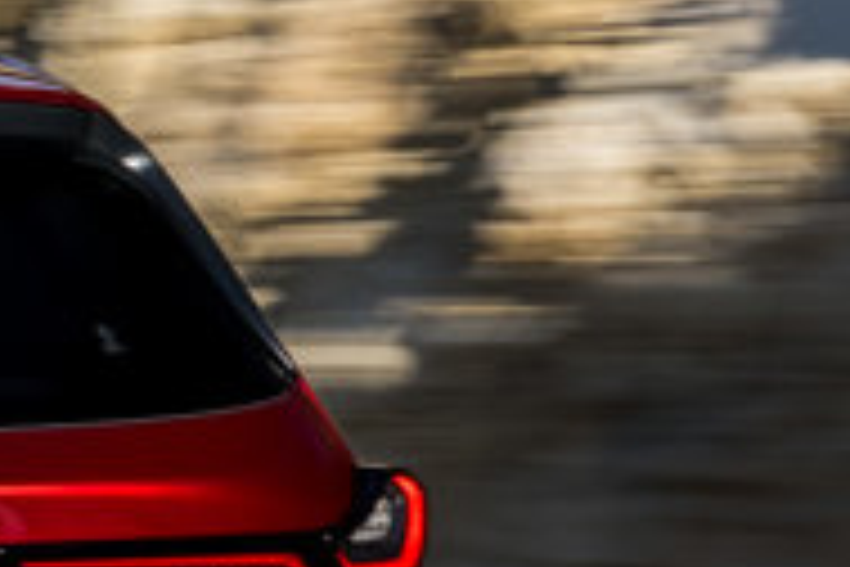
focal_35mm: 364
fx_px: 8594
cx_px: -1579
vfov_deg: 3.8
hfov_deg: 5.4
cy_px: -81
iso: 40
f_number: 13
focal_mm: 51
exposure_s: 1/25
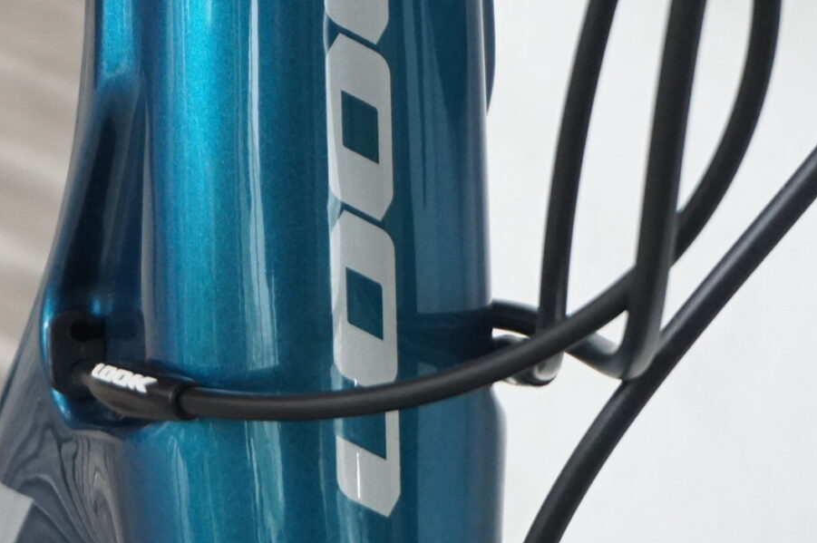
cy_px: 184
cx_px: 246
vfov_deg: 7.0
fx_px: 4444
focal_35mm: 196
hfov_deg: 10.5
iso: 1600
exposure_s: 1/40
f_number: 5.6
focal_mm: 46
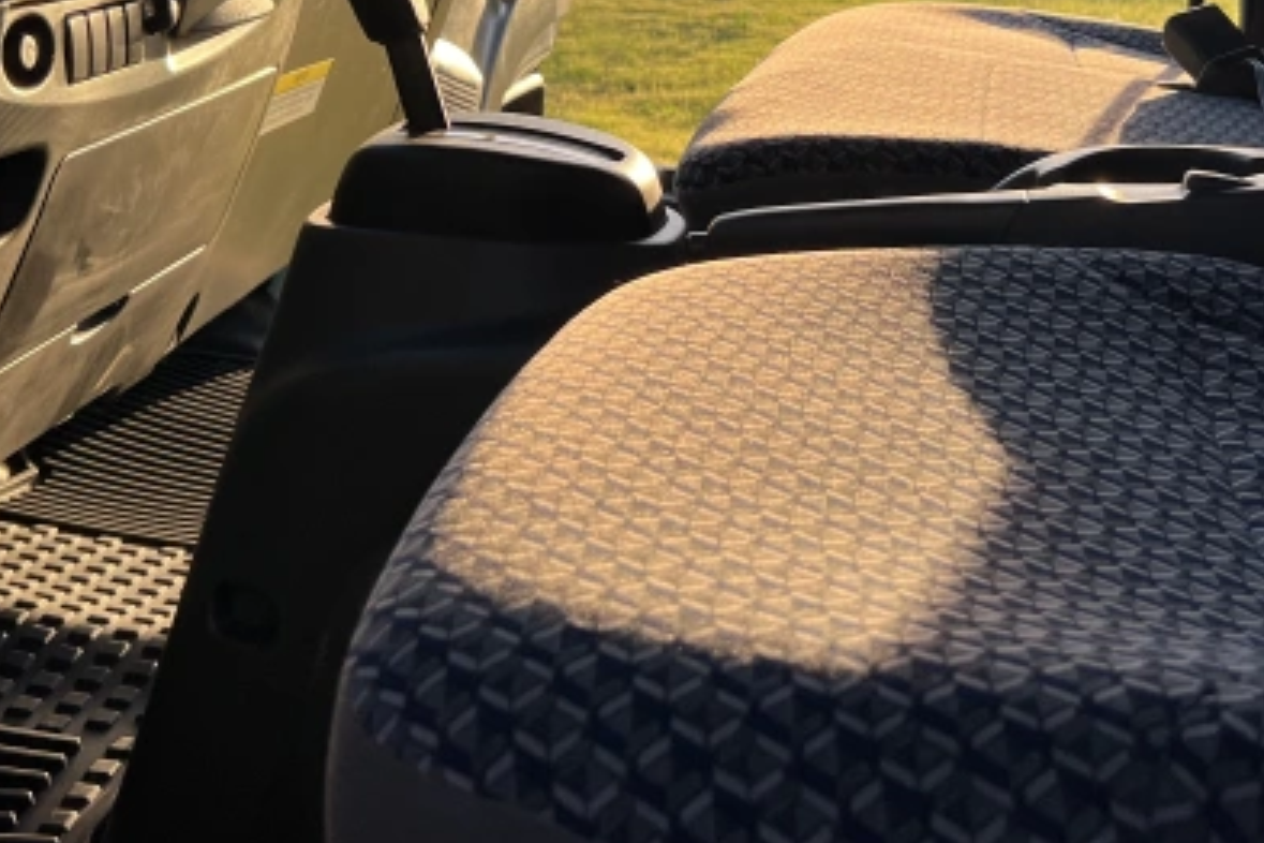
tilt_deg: -5.7
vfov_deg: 23.3
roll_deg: -0.2
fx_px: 1931
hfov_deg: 36.2
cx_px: 675
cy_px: -55
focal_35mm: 55
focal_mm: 5.7
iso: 50
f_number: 1.5
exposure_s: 1/601
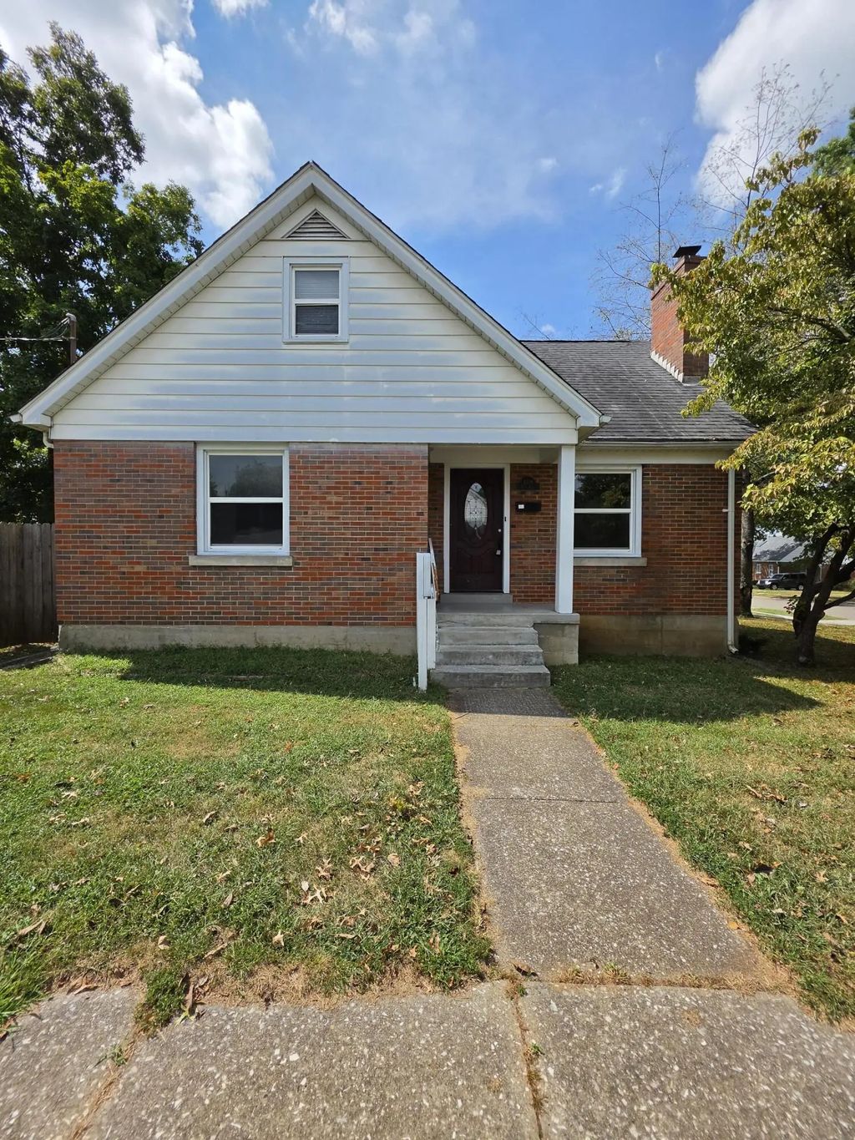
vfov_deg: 106.2
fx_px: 428
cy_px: 570
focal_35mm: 13
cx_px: 428
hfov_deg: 89.9
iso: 32
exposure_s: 1/2686
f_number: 1.9
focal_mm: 2.2
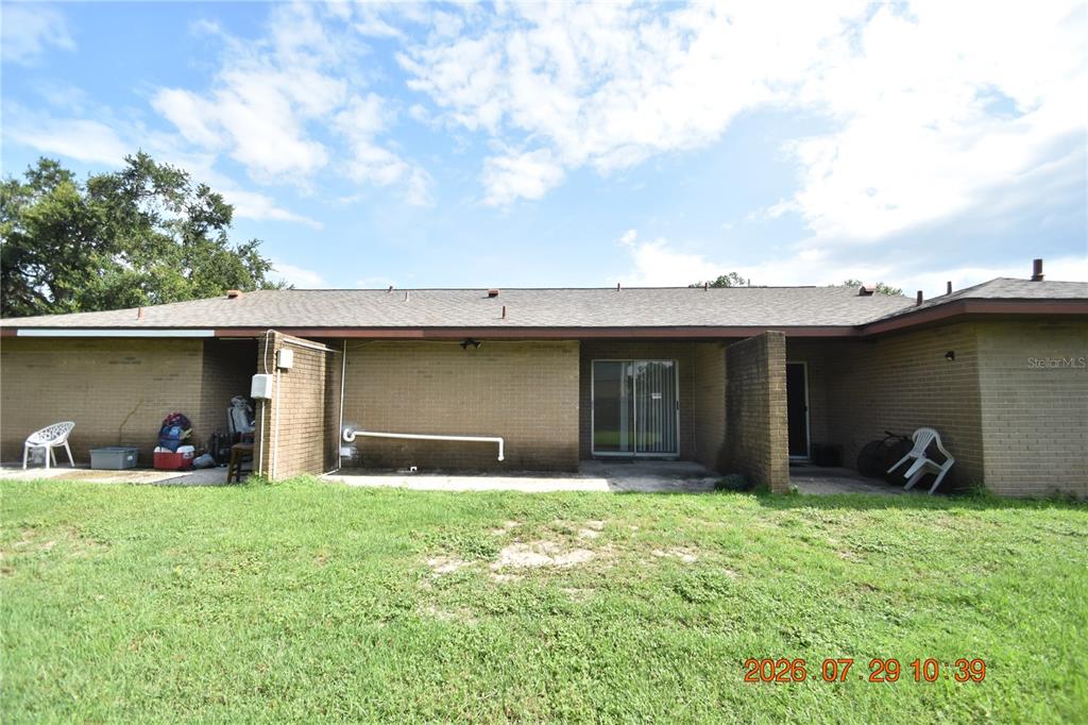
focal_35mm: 15
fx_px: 453
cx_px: 544
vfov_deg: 77.3
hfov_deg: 100.4
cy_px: 362
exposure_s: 1/4000
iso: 800
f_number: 3.5
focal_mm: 10
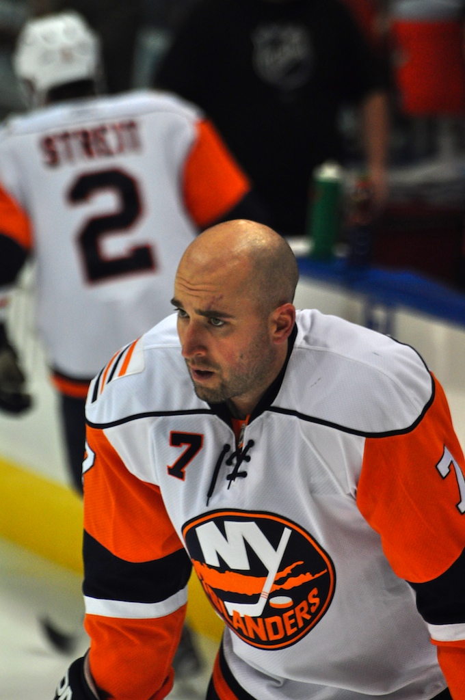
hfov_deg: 3.0
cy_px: 350
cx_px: 232
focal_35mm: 450
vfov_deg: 4.6
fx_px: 8742
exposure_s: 1/500
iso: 800
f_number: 5.6
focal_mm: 300
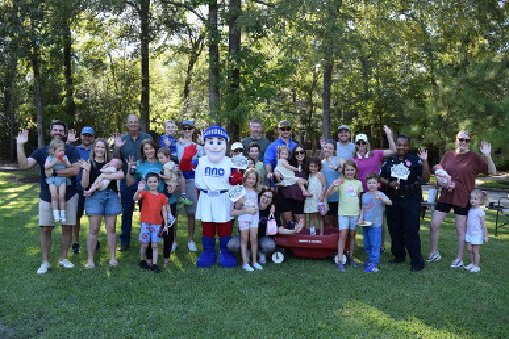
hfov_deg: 67.4
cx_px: 254
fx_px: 382
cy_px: 170
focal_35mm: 27
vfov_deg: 47.9
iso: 400
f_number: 7.1
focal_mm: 18
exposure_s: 1/200
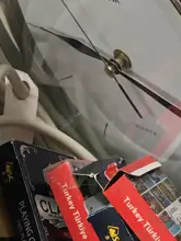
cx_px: 112
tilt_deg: -60.5
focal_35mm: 135
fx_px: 941
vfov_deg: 14.1
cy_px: 294
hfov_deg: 11.0
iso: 64
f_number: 2.2
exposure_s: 1/33
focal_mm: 4.15
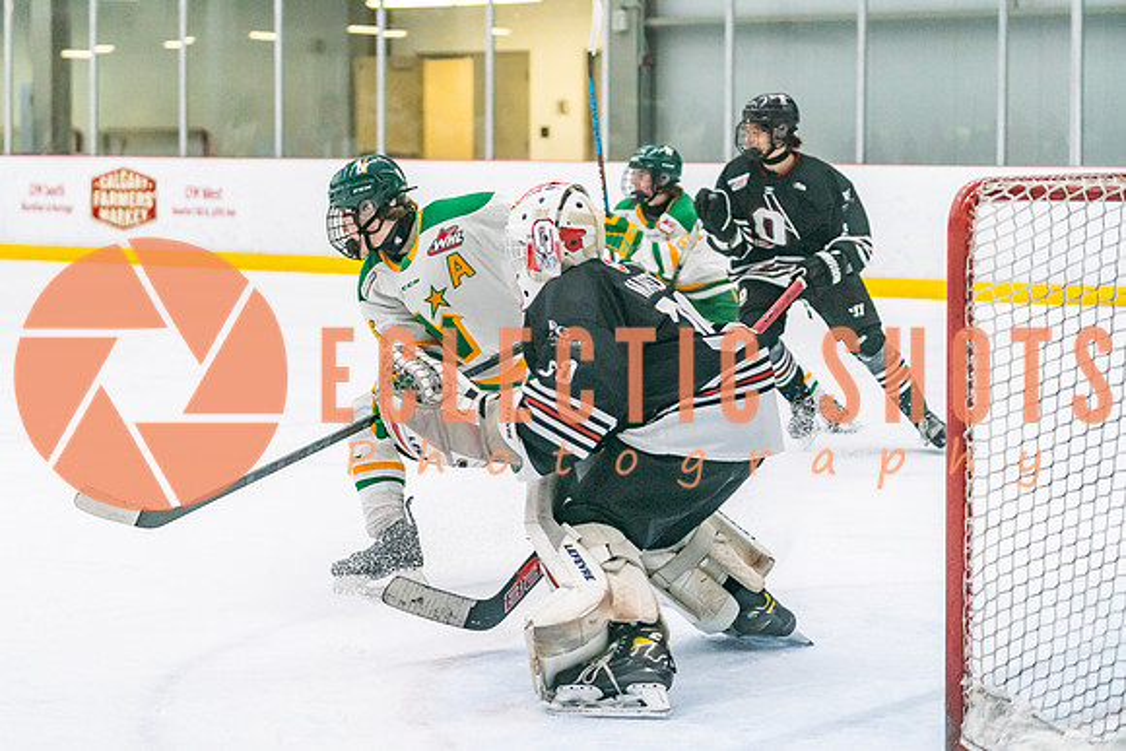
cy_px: 277
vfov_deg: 15.3
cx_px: 442
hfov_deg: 22.7
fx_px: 2801
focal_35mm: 90
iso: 3200
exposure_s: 1/1250
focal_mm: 71
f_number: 2.8
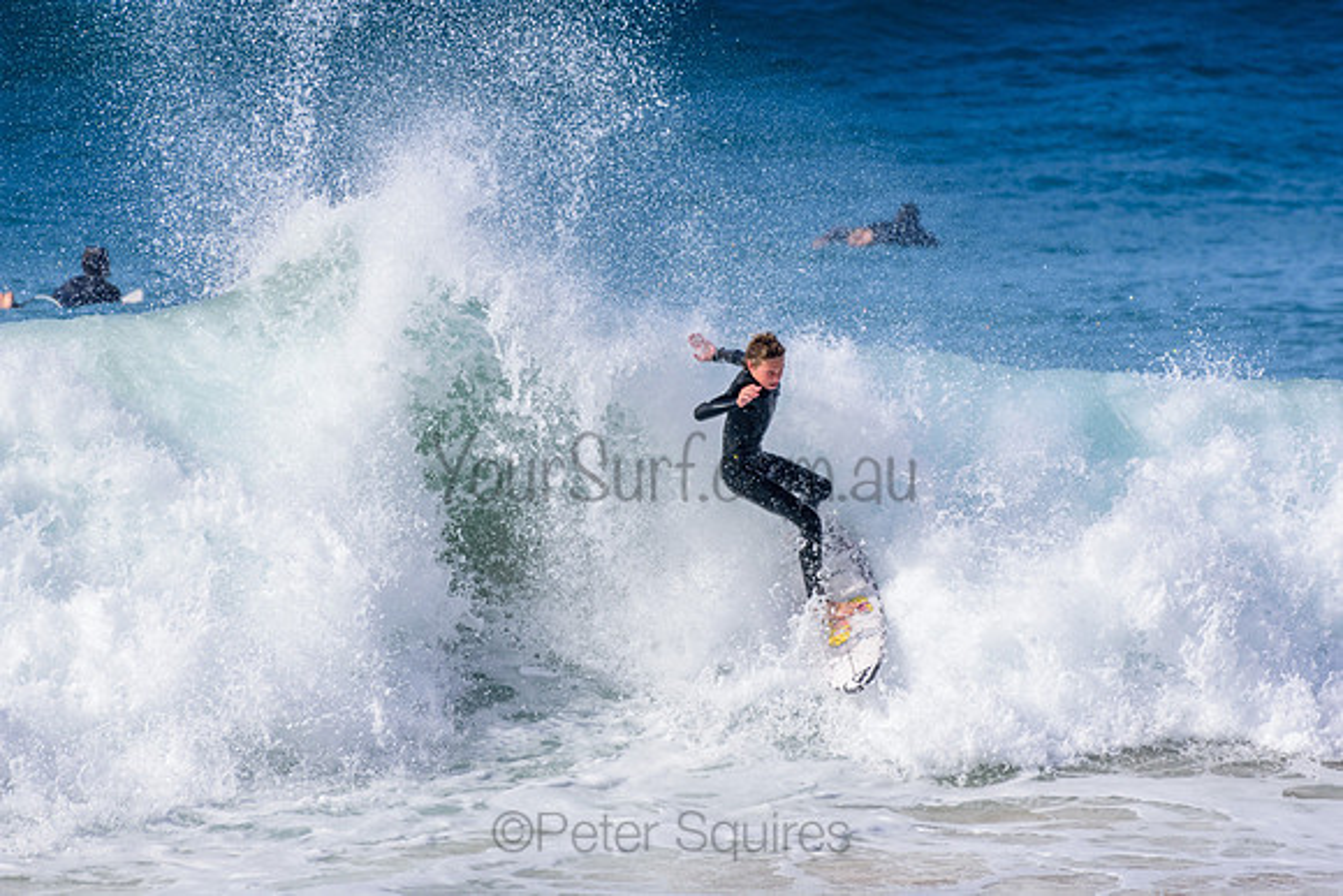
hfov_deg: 2.7
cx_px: 672
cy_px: 448
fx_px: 27984
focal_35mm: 750
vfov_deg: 1.8
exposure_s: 1/2000
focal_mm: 500
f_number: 5.6
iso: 220
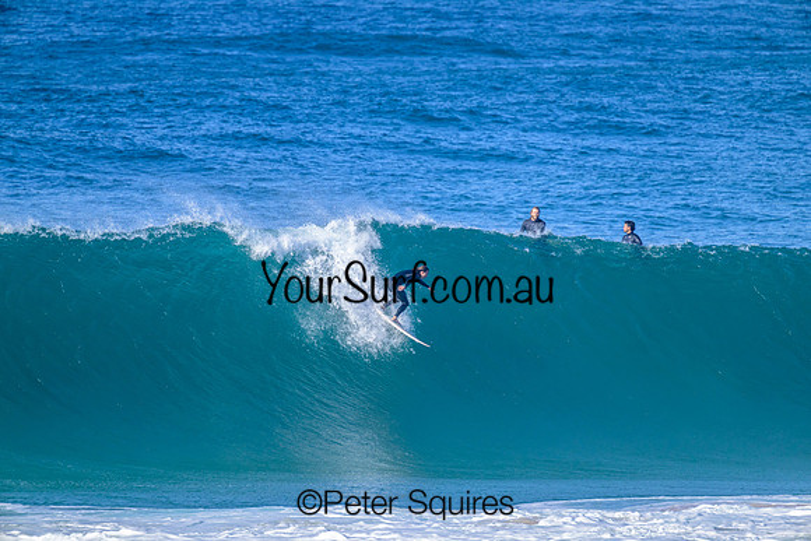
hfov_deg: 3.7
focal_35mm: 560
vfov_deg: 2.5
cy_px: 270
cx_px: 406
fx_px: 12618
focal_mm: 560
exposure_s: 1/2000
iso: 1000
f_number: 8
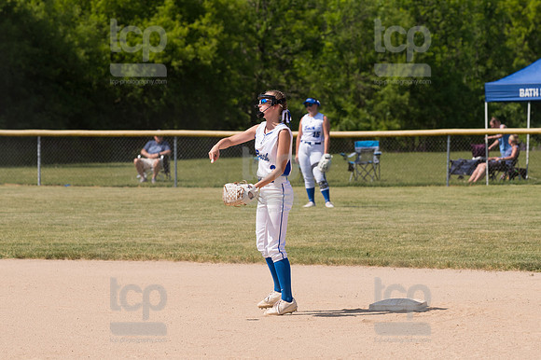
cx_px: 270
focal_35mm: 225
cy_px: 180
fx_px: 3379
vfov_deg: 6.1
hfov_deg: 9.2
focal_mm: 150
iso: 250
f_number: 5.6
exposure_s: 1/1600
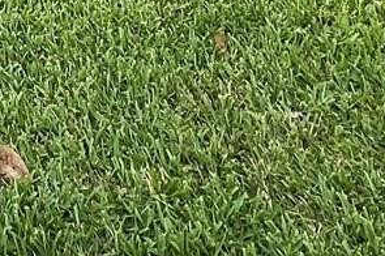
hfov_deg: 18.6
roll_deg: -1.3
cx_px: -230
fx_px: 1004
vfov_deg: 9.8
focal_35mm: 94
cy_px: -579
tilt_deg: +3.4
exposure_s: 1/467
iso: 32
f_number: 1.8
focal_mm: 1.57
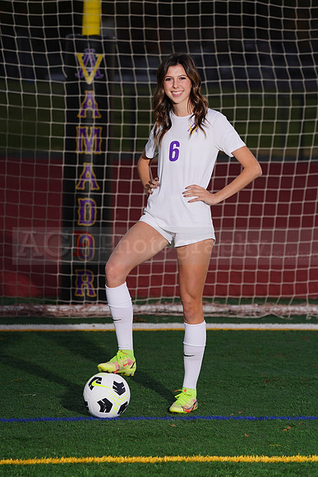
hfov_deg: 6.1
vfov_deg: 9.2
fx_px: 2966
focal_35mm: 224
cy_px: 238
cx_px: 159
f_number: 5.6
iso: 320
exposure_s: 1/200
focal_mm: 224
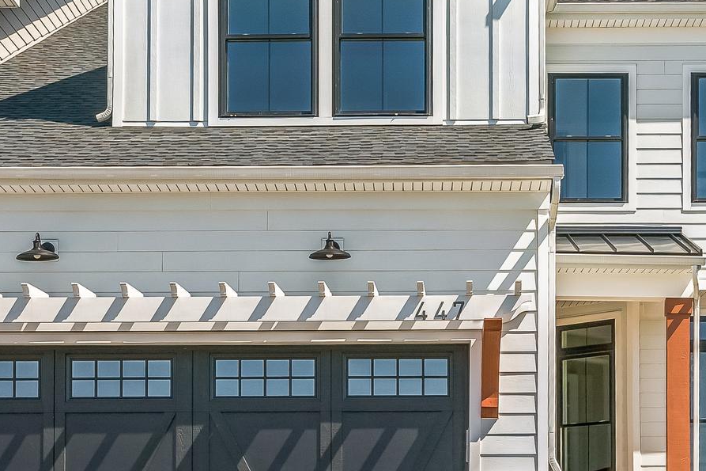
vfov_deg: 17.4
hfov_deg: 26.0
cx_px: 351
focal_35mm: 78
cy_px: 124
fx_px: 1529
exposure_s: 1/800
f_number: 10
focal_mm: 34
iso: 640
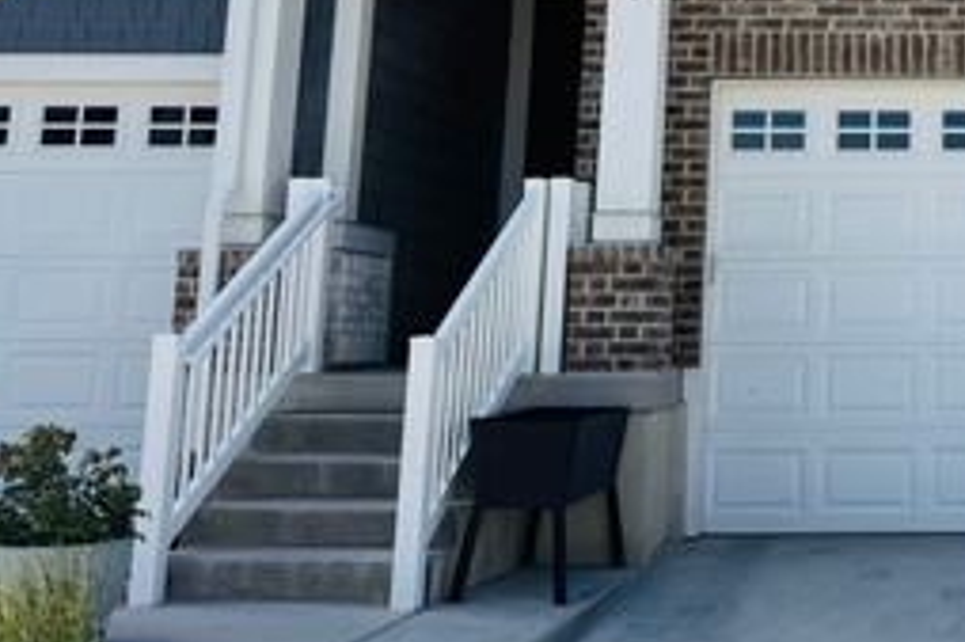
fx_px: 1688
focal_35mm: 63
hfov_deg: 29.3
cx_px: 1022
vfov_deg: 20.9
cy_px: 8
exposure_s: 1/3759
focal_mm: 6.76
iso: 80
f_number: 1.78
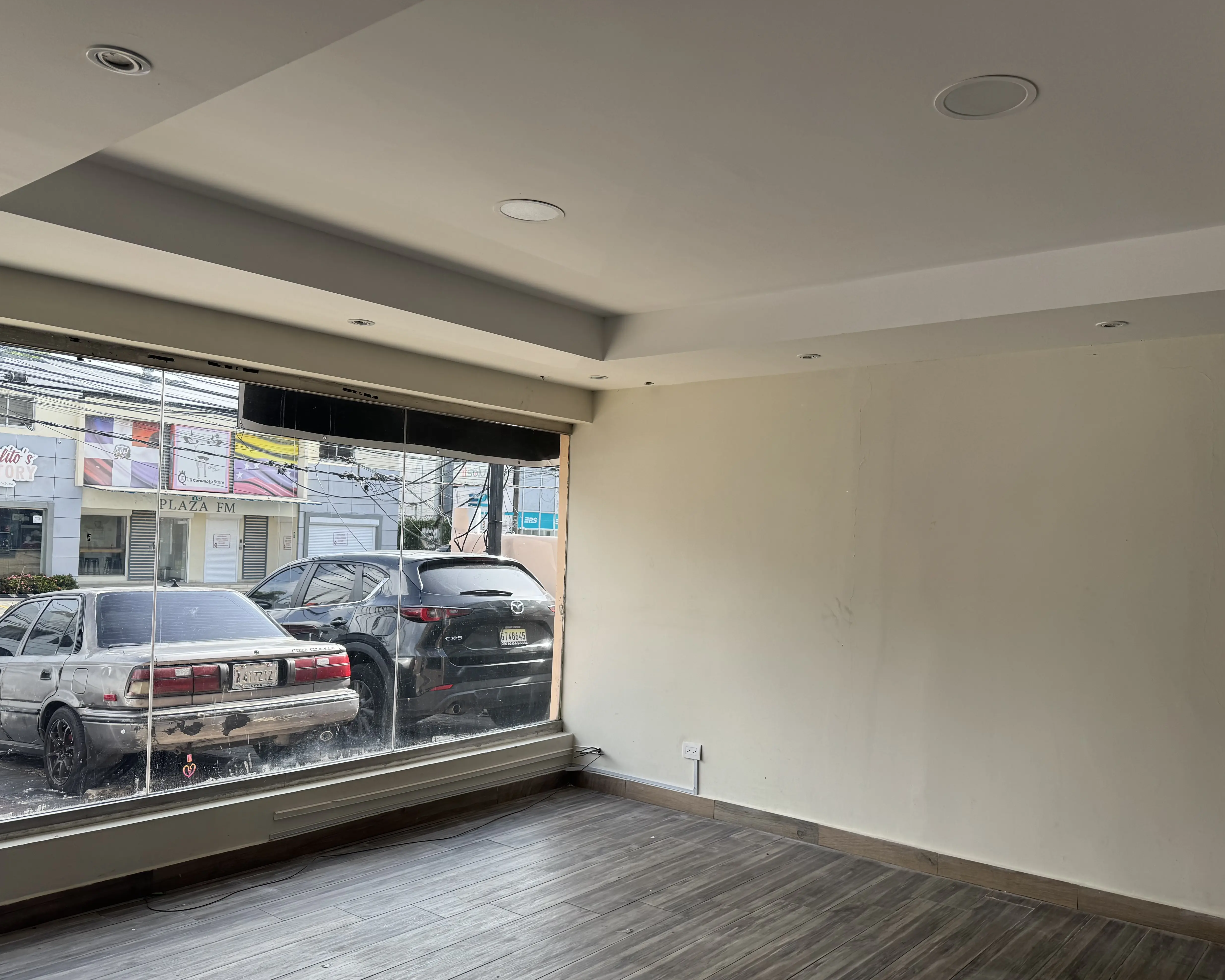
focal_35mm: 27
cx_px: 679
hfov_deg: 63.9
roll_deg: -1.5
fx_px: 979
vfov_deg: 53.1
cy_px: 523
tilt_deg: +0.8
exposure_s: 1/802
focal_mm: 6.76
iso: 80
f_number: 1.78
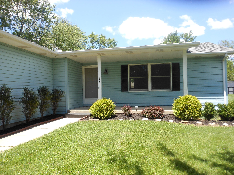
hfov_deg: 63.4
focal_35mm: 28
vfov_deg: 49.7
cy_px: 88
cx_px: 117
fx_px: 189
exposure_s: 1/320
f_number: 3.7
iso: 80
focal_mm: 5
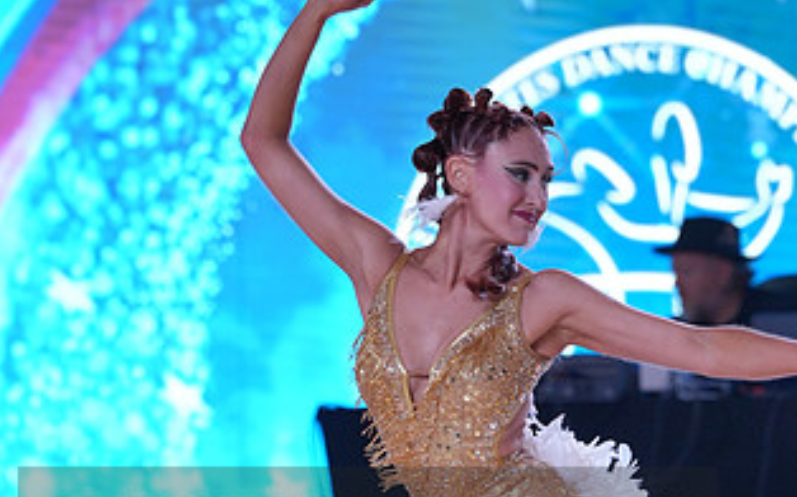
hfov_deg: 5.6
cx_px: 369
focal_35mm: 377
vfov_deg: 3.5
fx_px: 8186
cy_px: 553
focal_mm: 200
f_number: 5.6
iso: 1600
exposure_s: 1/400
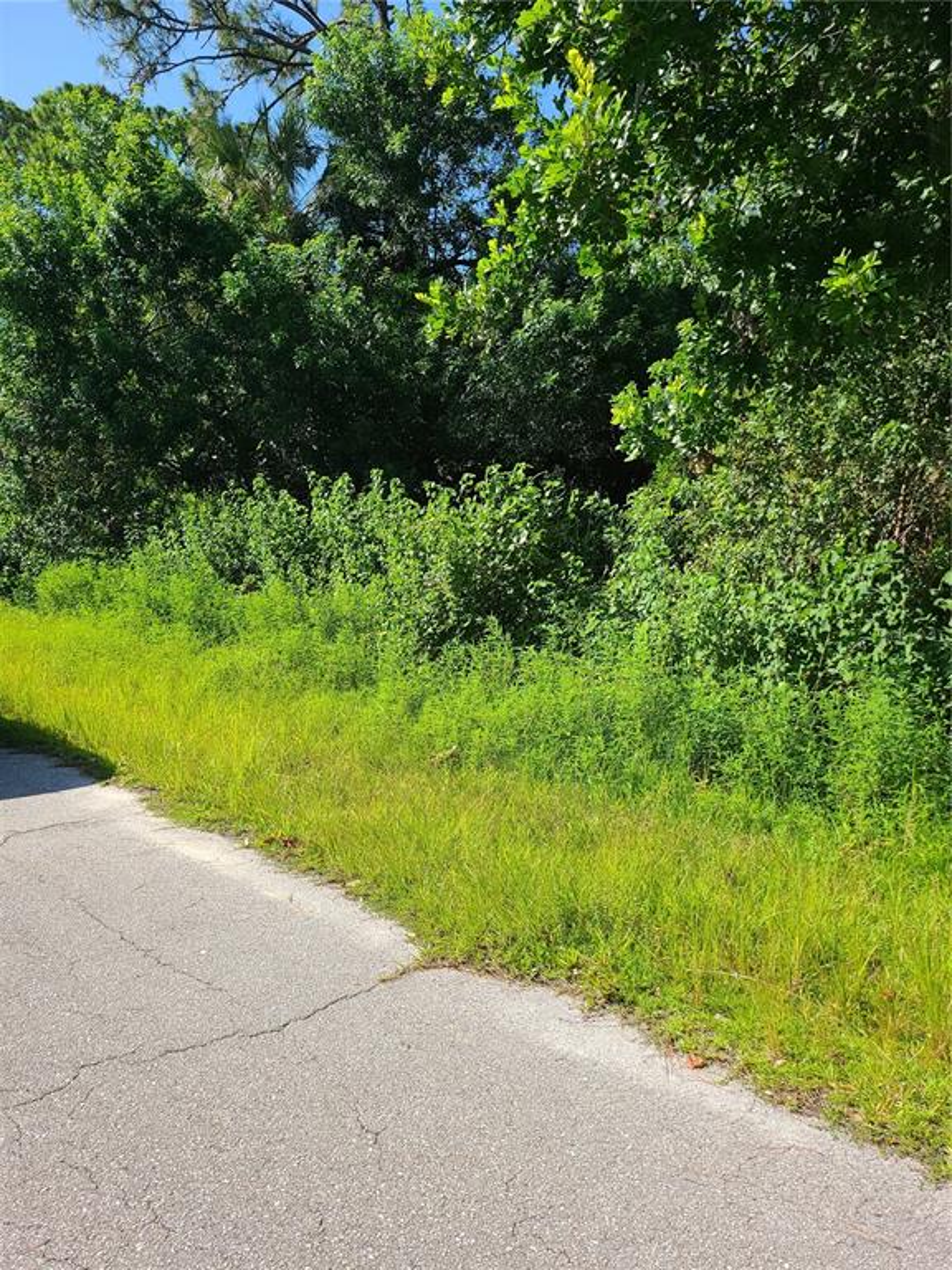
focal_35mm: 26
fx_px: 953
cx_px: 476
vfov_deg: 67.3
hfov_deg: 53.1
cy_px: 635
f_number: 1.8
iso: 40
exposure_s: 1/1300
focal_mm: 5.4
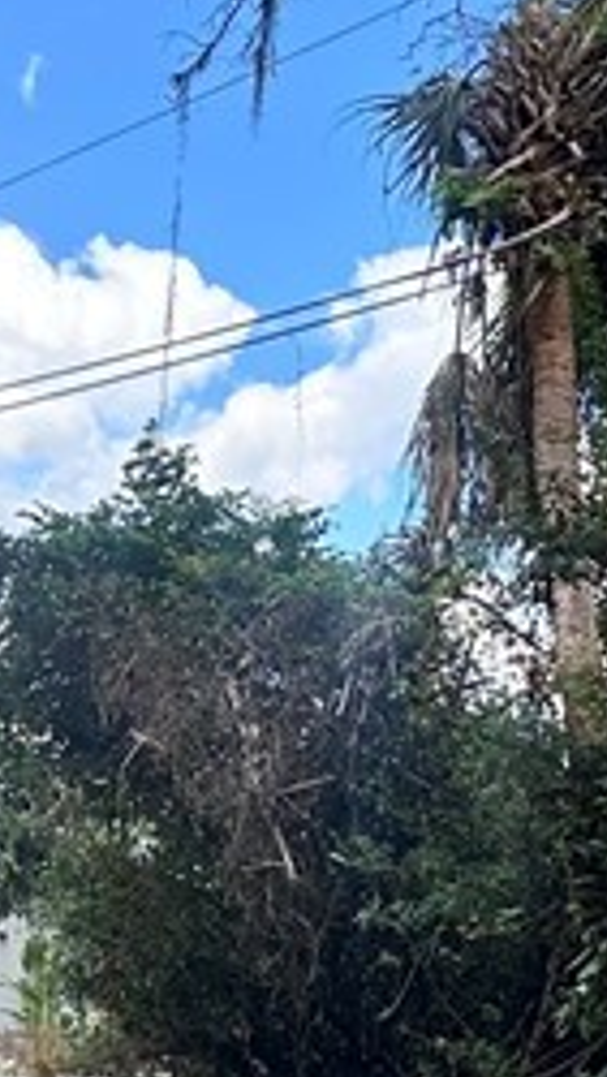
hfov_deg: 11.3
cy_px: 538
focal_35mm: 107
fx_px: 3055
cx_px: 362
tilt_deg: +7.7
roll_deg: -2.2
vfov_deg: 20.0
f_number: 1.78
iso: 80
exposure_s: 1/2203
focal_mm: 6.86
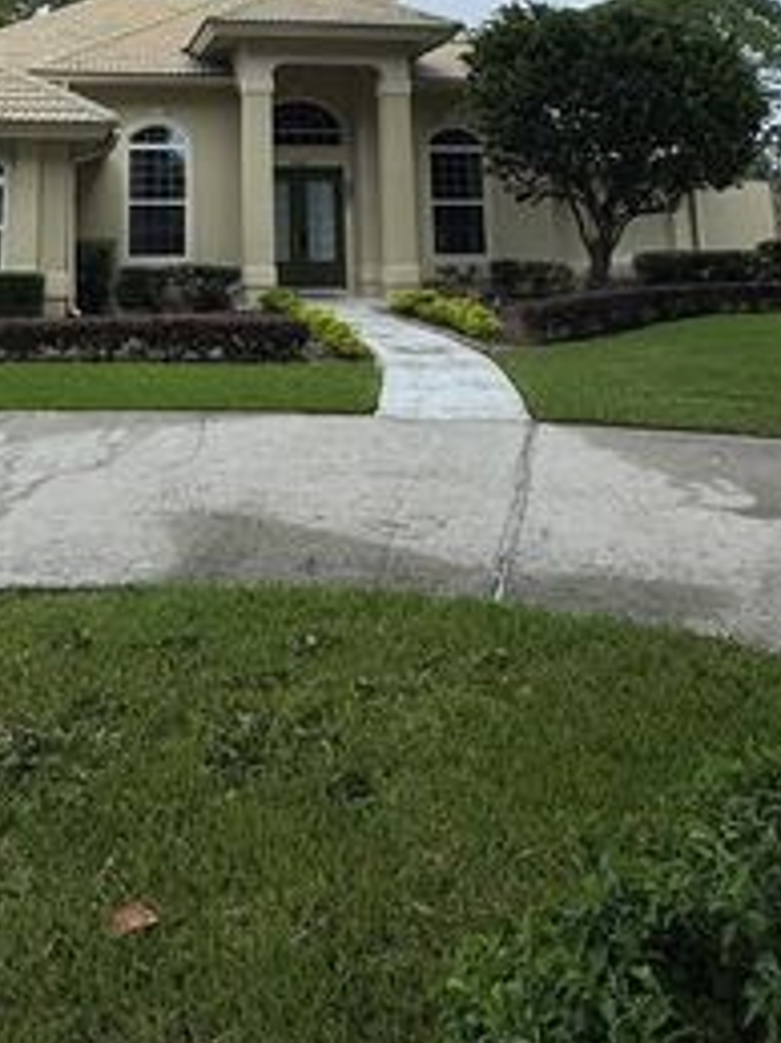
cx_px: 201
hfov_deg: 38.7
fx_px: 1084
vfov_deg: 44.4
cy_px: 22
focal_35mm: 36
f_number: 2.2
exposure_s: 1/2985
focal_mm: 2.22
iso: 50
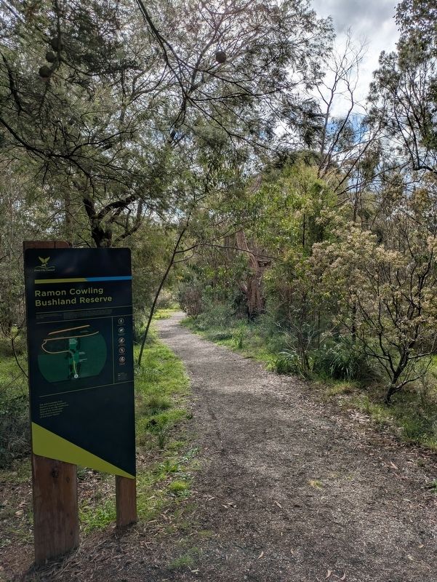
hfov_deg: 54.9
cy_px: 291
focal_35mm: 25
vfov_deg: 69.4
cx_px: 218
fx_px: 420
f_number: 1.89
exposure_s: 1/3226
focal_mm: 5.43
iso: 45
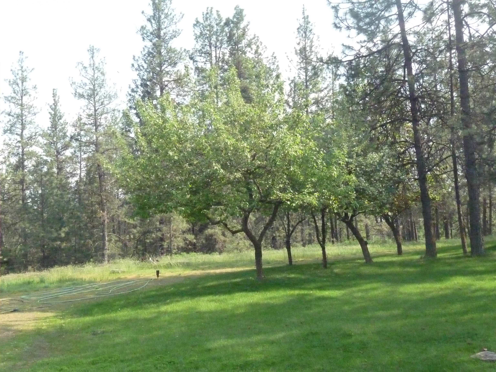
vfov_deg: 30.3
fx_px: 688
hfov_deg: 39.7
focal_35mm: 48
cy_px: 186
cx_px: 248
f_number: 10
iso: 1600
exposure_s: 1/800
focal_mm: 8
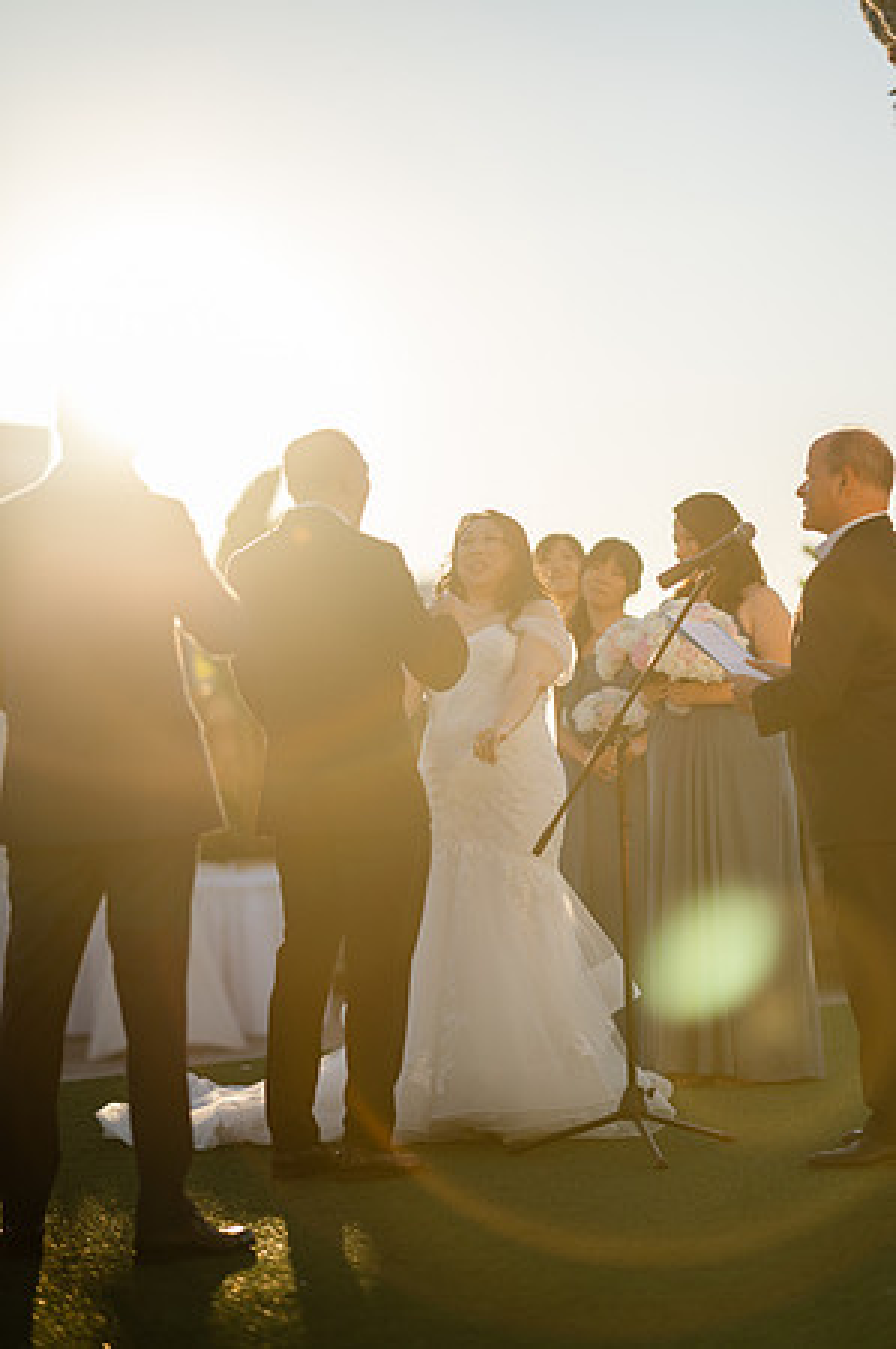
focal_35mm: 105
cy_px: 674
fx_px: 3929
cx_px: 448
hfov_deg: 13.0
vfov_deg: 19.5
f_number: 1.4
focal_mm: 105
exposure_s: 1/5000
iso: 100
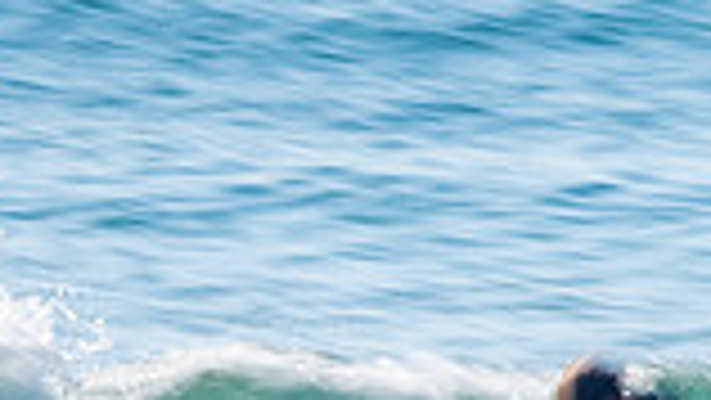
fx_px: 43282
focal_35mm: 2295
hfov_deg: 0.9
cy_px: 666
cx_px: 619
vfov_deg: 0.5
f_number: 22
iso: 31
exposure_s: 1/20
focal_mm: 500
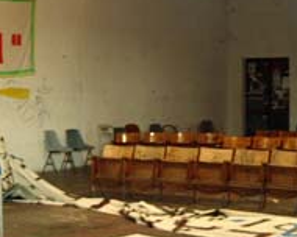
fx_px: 686
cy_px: 87
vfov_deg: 19.6
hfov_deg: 24.2
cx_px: 75
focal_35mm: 78
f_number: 2.6
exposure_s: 1/6
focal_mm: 5.8
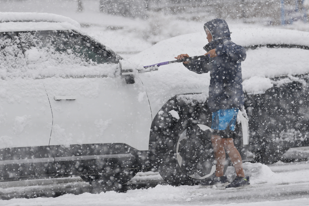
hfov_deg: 6.0
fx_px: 2927
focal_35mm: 341
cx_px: 153
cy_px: 89
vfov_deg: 4.0
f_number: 3.2
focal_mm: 200
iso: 200
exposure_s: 1/1600
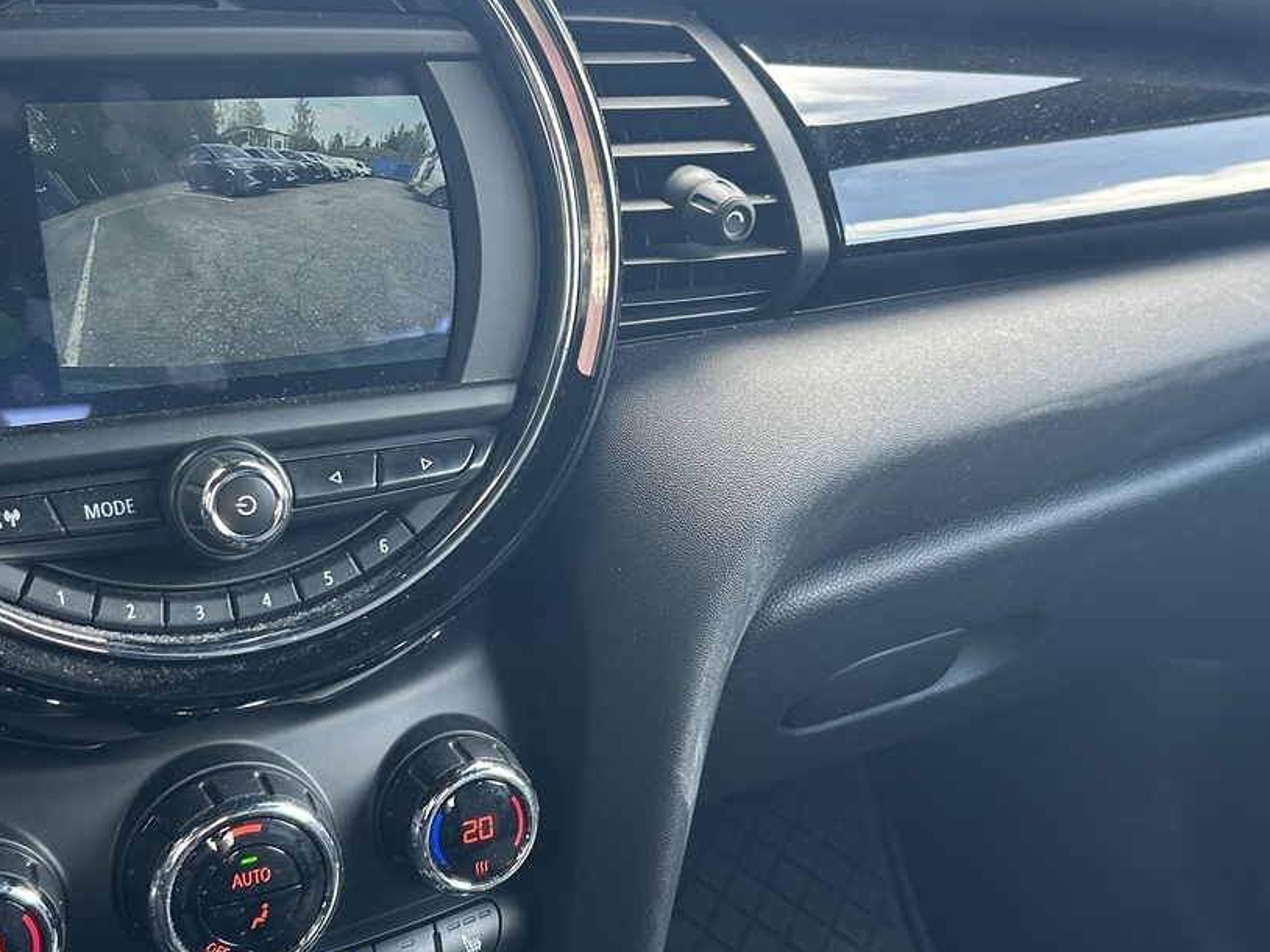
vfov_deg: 31.5
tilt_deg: -20.0
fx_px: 1687
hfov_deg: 41.2
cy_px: 462
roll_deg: -1.9
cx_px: 646
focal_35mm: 46
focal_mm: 5.7
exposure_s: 1/102
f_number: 1.5
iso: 125
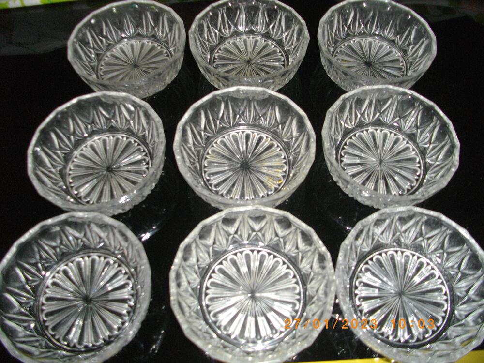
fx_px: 447
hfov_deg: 56.8
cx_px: 242
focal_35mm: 32
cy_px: 182
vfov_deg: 44.2
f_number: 2.9
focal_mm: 5.7
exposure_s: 1/50
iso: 200
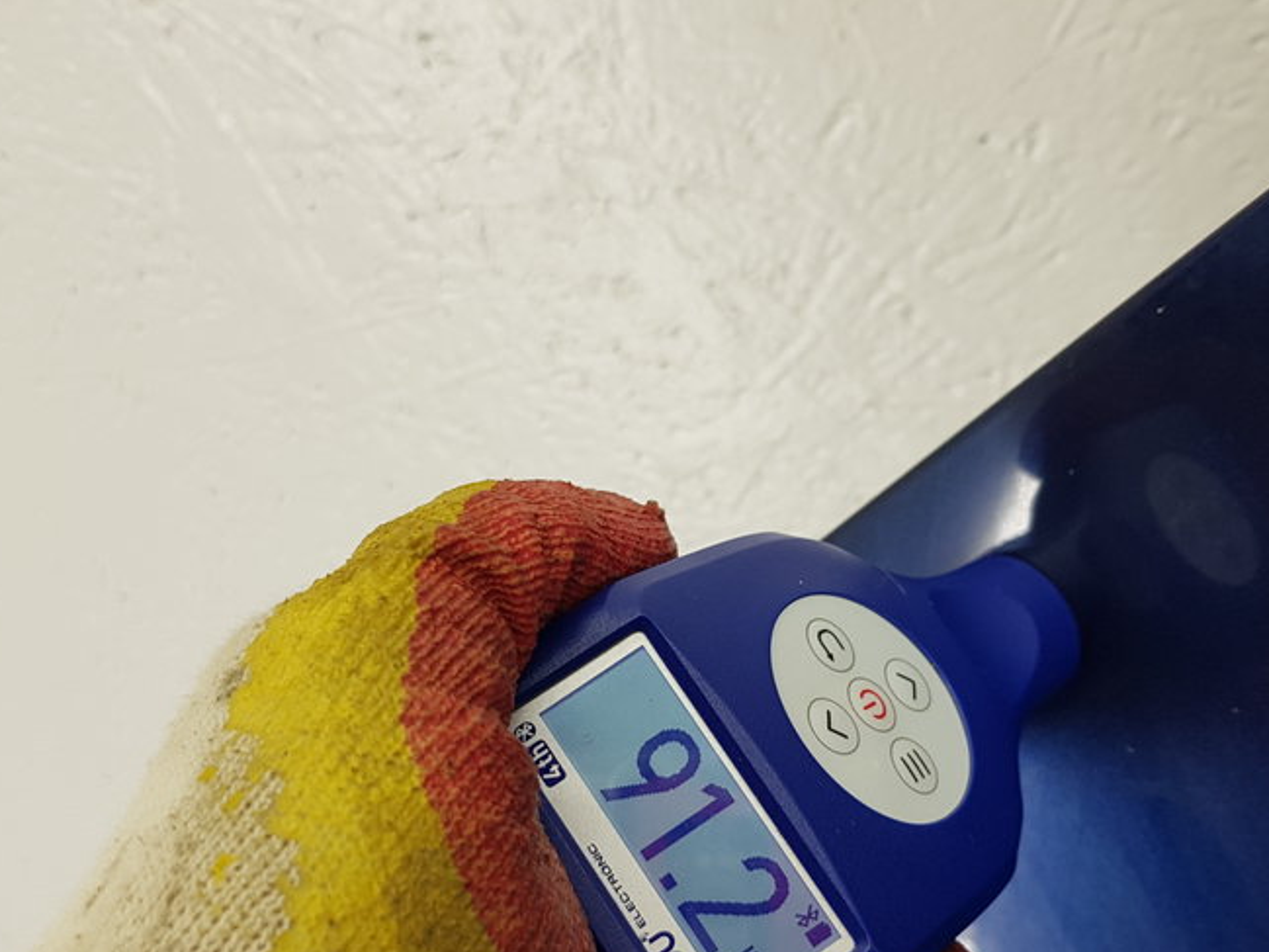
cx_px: 690
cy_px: 663
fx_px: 1503
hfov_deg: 45.7
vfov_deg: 34.7
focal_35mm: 41
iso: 50
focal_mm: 4.2
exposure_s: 1/100
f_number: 1.7
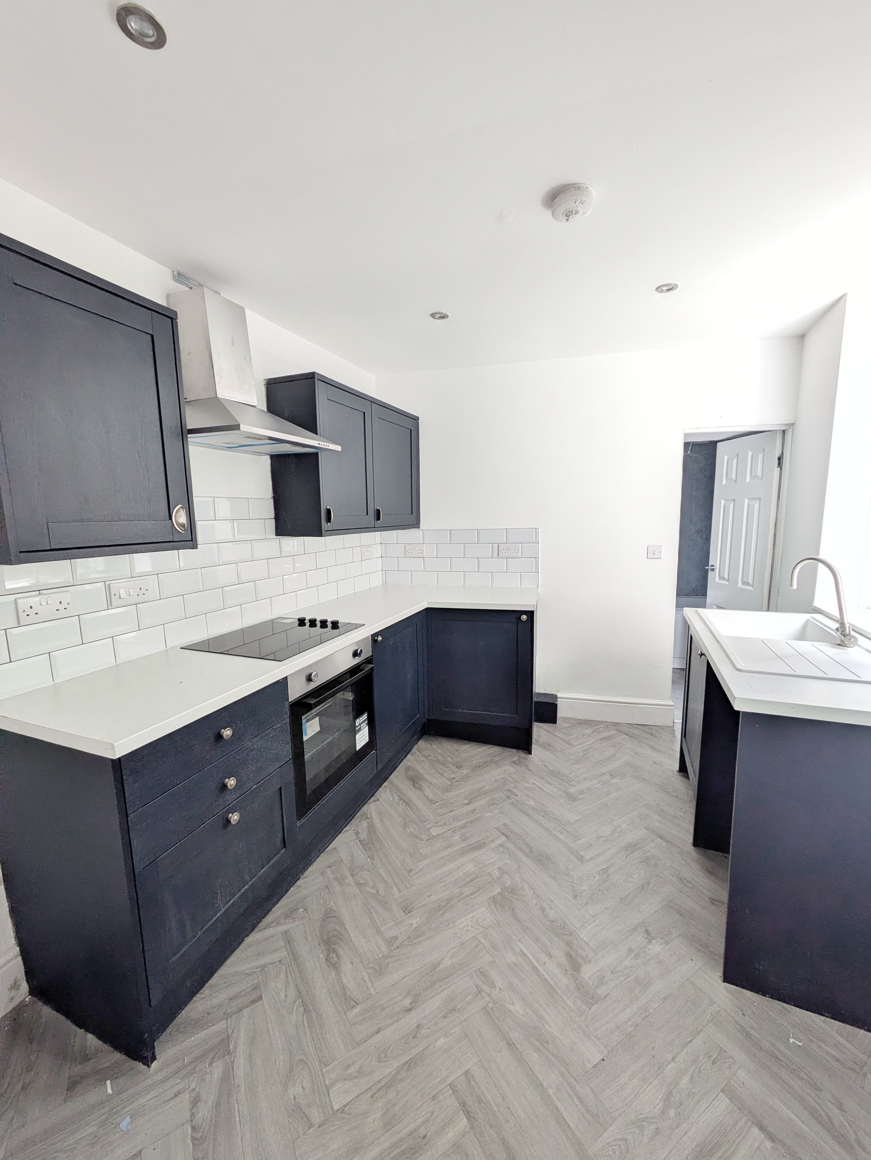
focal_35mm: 14
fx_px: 469
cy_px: 580
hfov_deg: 85.7
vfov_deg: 102.0
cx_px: 436
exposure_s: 1/155
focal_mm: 1.83
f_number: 2.2
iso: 47
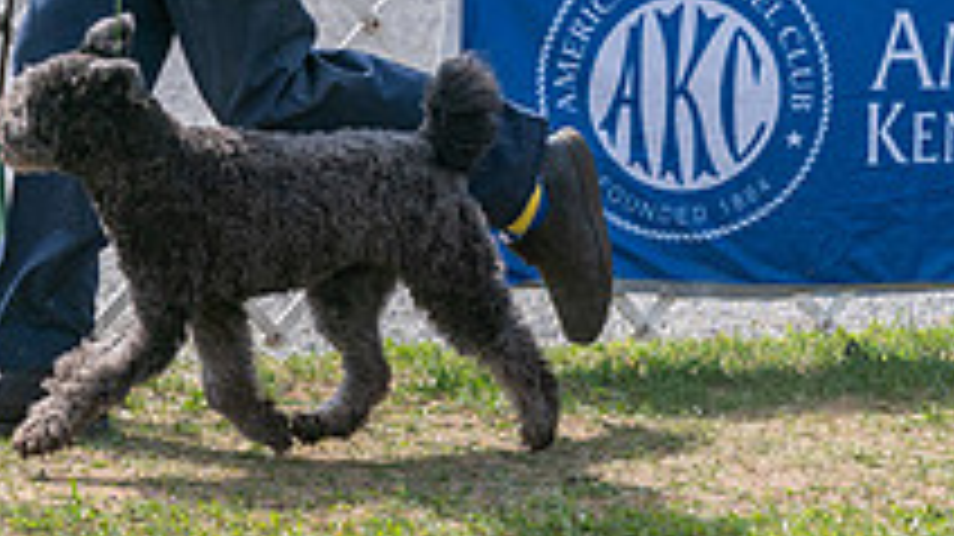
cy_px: -88
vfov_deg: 2.9
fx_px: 10442
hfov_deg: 5.2
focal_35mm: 413
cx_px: 176
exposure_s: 1/2000
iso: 640
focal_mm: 144
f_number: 5
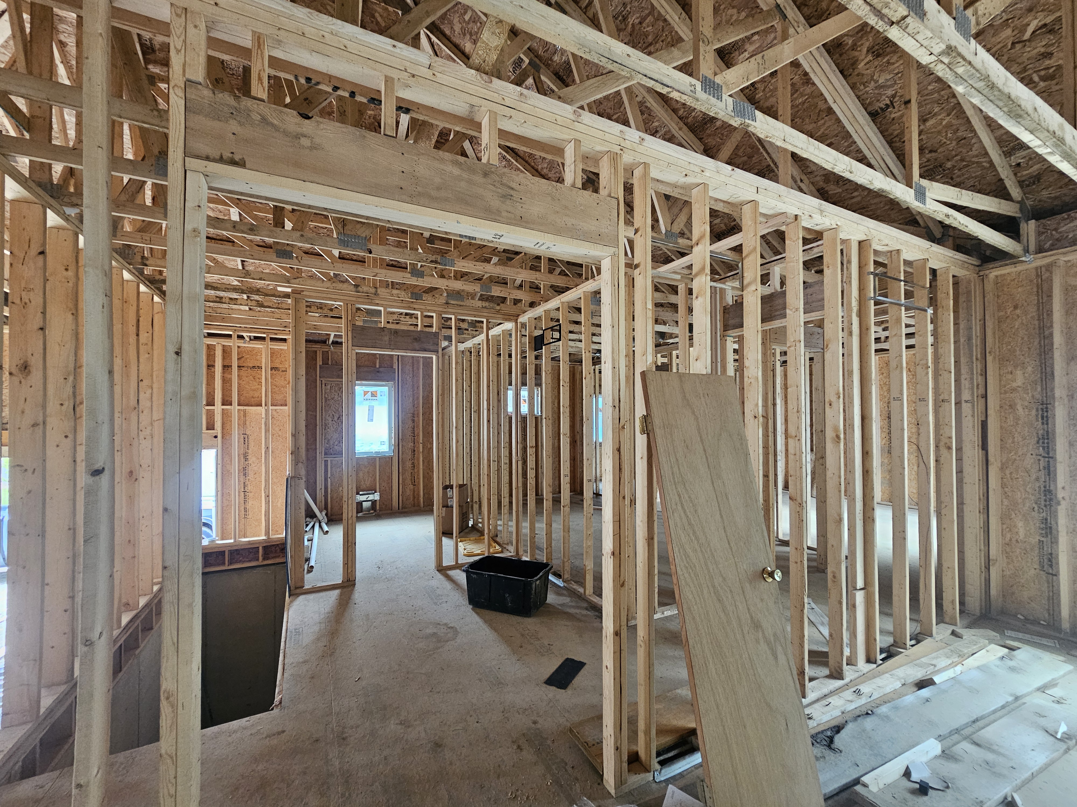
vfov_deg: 89.9
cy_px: 404
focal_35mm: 13
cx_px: 538
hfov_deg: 106.2
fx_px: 404
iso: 320
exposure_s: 1/60
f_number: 2.2
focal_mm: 2.2
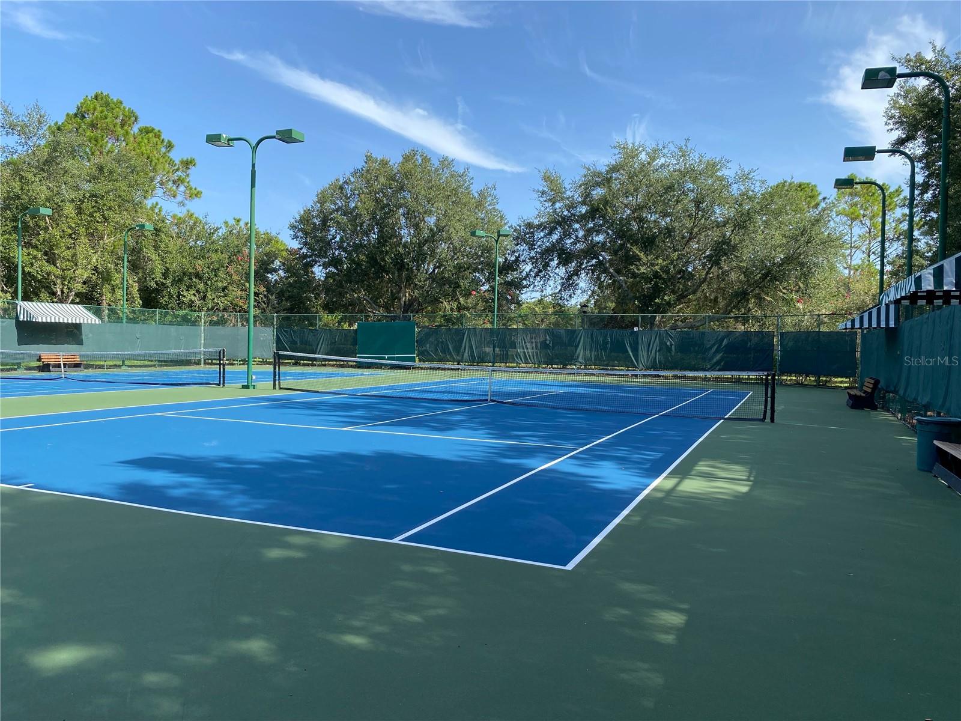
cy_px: 360
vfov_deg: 53.1
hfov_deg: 67.3
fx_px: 722
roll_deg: -1.5
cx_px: 480
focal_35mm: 26
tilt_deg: -1.4
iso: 32
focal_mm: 4.25
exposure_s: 1/1193
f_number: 1.8
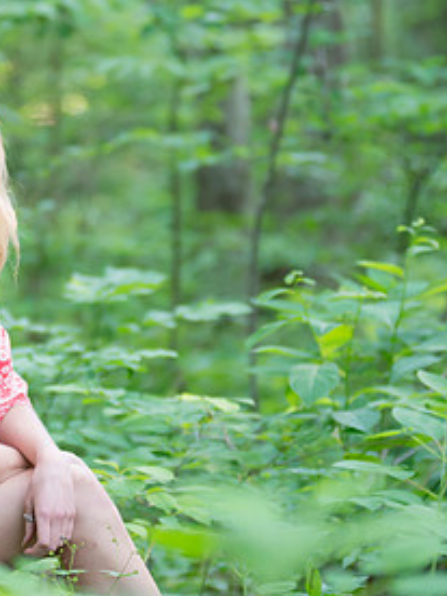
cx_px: 0
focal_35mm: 221
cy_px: 294
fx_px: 3805
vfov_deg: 9.0
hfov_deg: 6.7
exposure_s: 1/80
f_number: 2.8
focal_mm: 100
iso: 1000
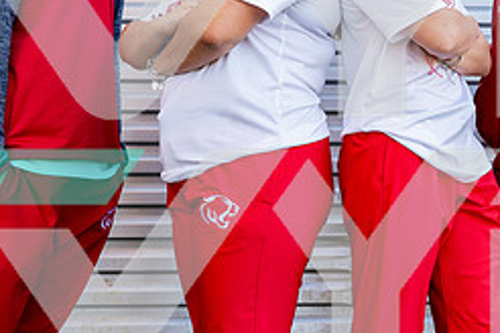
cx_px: 457
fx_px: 819
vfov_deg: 22.2
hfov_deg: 32.1
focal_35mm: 59
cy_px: 11
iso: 500
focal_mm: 25
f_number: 8
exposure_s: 1/125
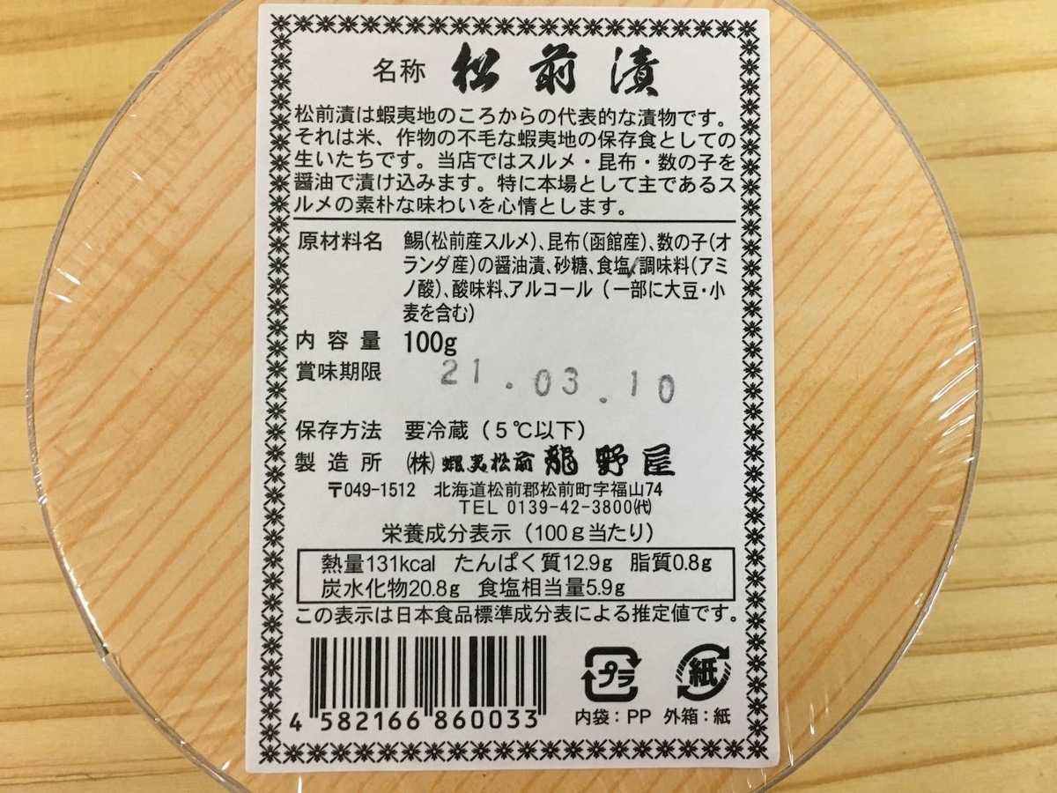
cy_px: 396
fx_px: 886
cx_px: 528
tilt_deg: -84.7
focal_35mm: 29
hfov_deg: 61.7
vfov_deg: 48.2
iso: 200
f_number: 2.2
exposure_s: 1/33
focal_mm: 4.15
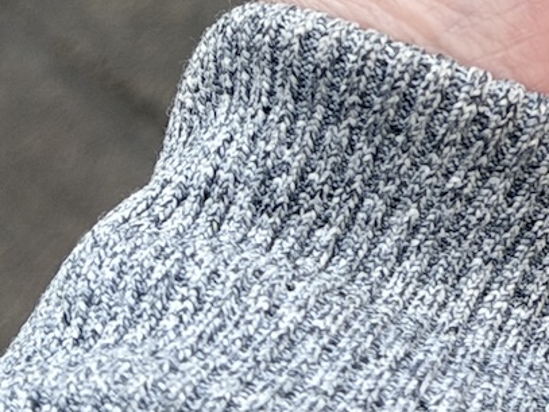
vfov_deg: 6.4
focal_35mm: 224
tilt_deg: -52.2
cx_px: 824
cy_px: -538
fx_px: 3552
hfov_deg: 8.6
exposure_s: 1/987
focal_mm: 6.76
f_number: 1.78
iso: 64
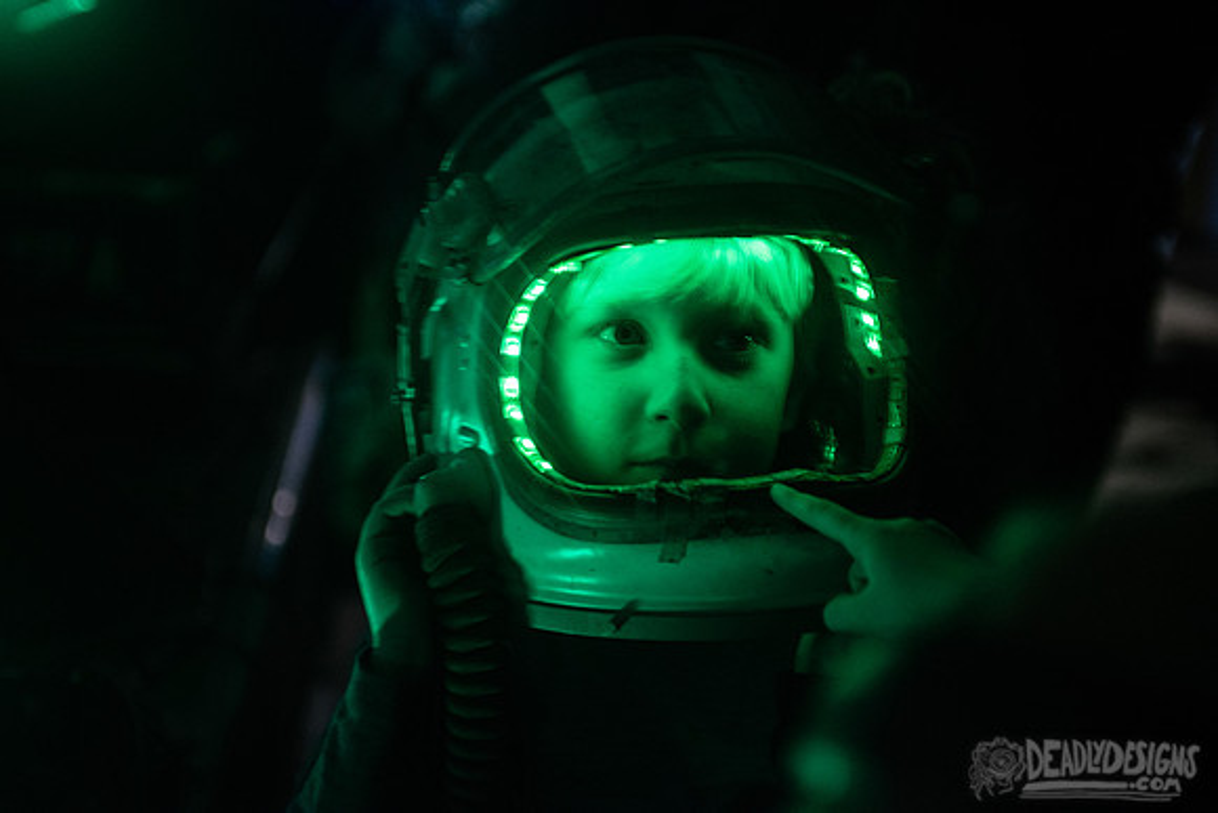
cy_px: 406
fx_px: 2369
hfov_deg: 28.8
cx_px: 609
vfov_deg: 19.5
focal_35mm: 70
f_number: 2.8
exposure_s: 1/80
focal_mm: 70
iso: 2500
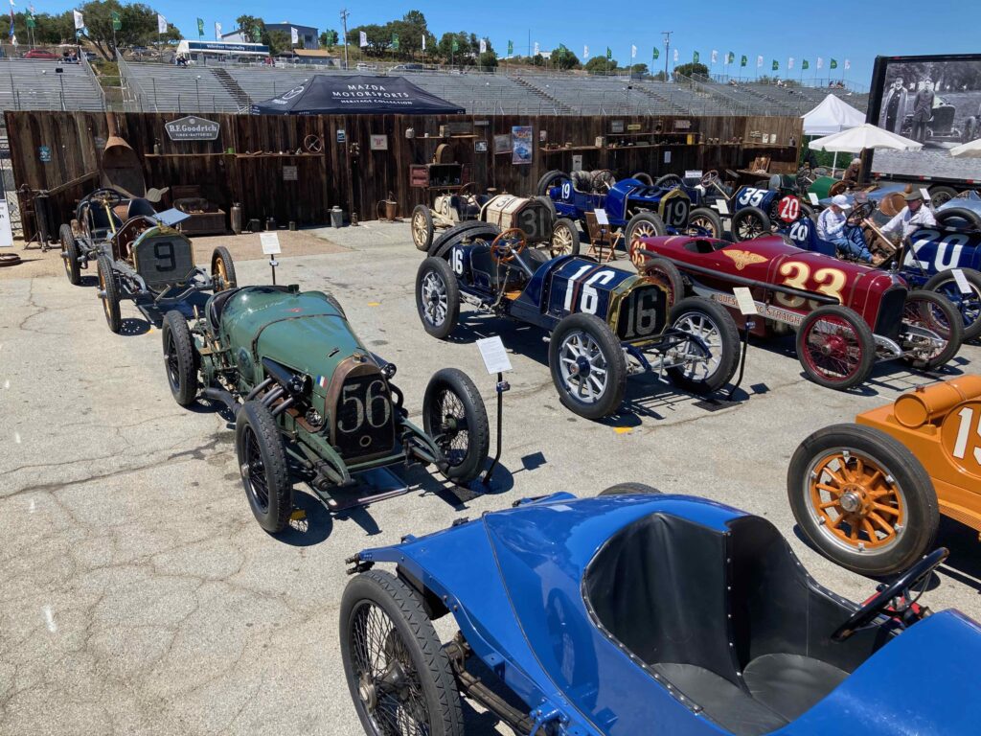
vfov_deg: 49.7
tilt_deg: -15.2
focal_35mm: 28
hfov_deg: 63.4
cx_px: 490
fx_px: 794
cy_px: 368
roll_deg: +0.5
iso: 20
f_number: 1.8
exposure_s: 1/1621
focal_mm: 3.99
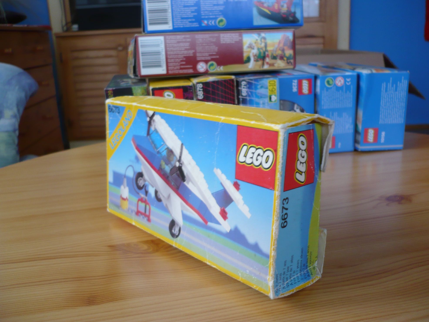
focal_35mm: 35
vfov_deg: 40.7
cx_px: 214
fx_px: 434
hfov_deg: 52.6
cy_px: 161
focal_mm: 5.8
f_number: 2.8
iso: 100
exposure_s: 1/25
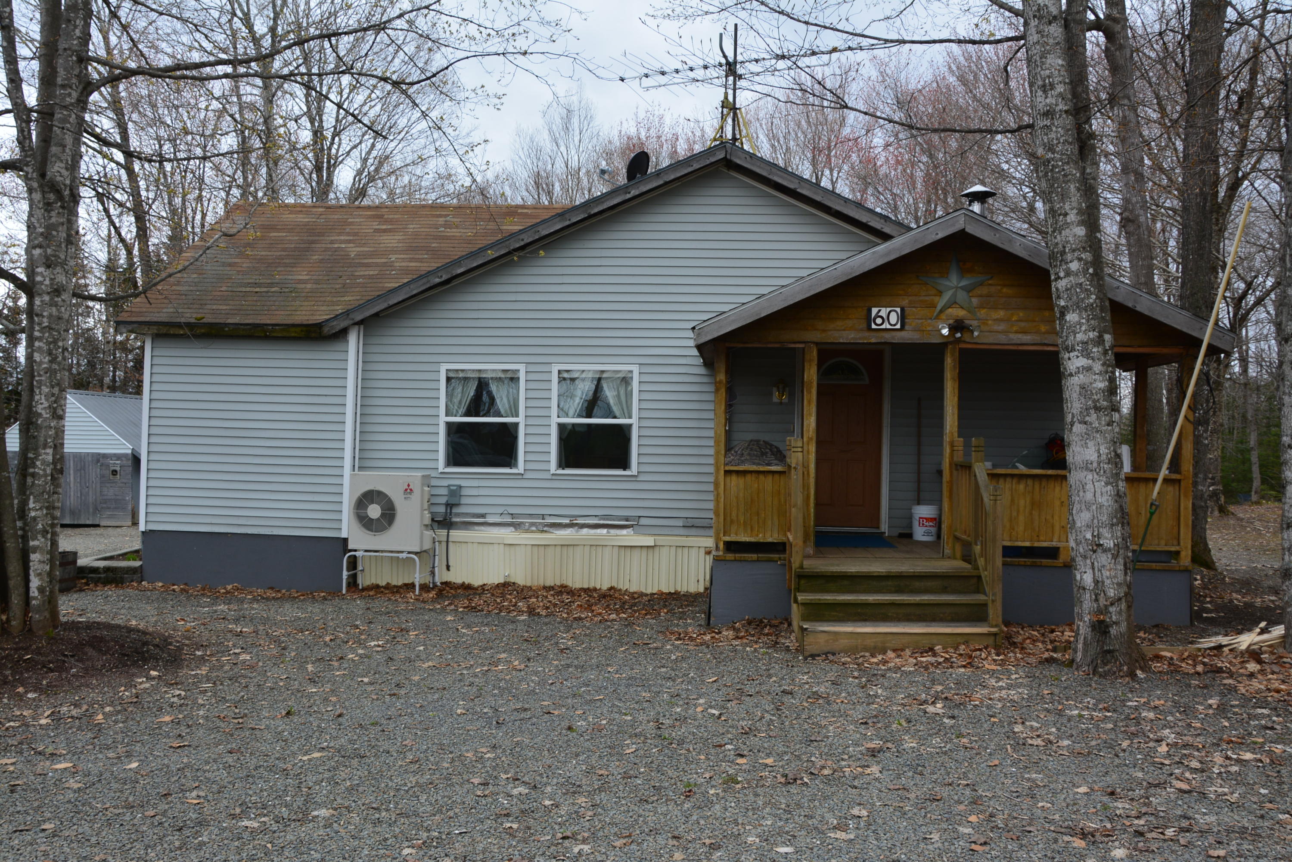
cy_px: 431
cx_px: 646
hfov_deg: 59.5
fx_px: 1131
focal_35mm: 32
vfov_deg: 41.7
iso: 200
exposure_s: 1/80
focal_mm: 21
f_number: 10
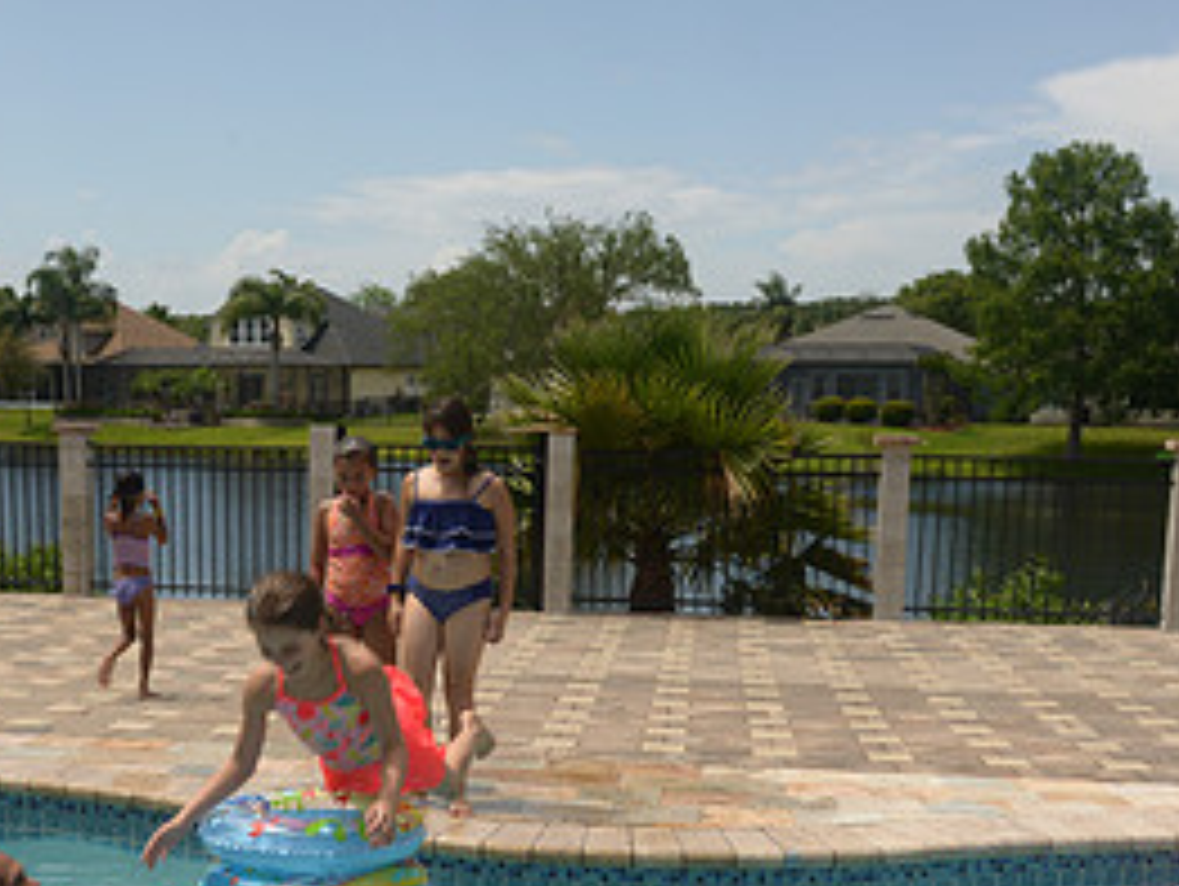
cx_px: 446
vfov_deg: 28.0
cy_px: 704
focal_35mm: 51
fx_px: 1739
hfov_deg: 37.2
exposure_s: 1/160
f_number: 13
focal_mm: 24
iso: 140
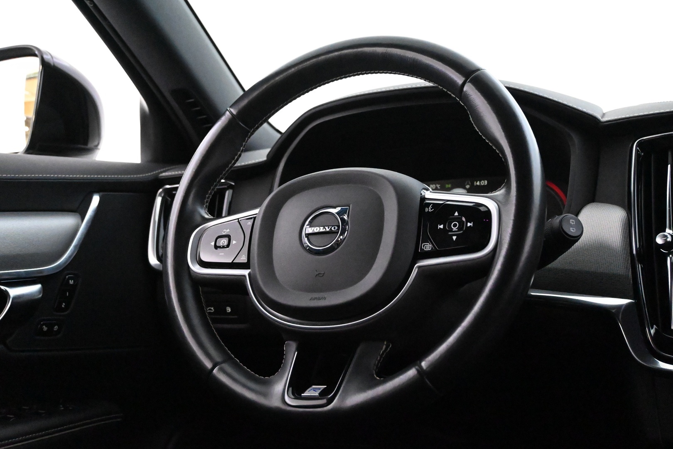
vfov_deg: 29.4
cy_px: 224
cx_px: 336
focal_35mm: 46
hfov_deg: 43.0
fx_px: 855
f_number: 4.8
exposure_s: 1/50
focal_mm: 30.5
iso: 16000
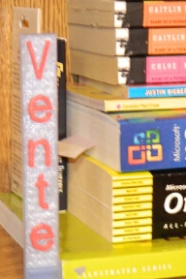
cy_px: 186
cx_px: 117
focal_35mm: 135
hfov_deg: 10.2
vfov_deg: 15.2
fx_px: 1046
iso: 400
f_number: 4
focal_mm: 12.6
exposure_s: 1/13
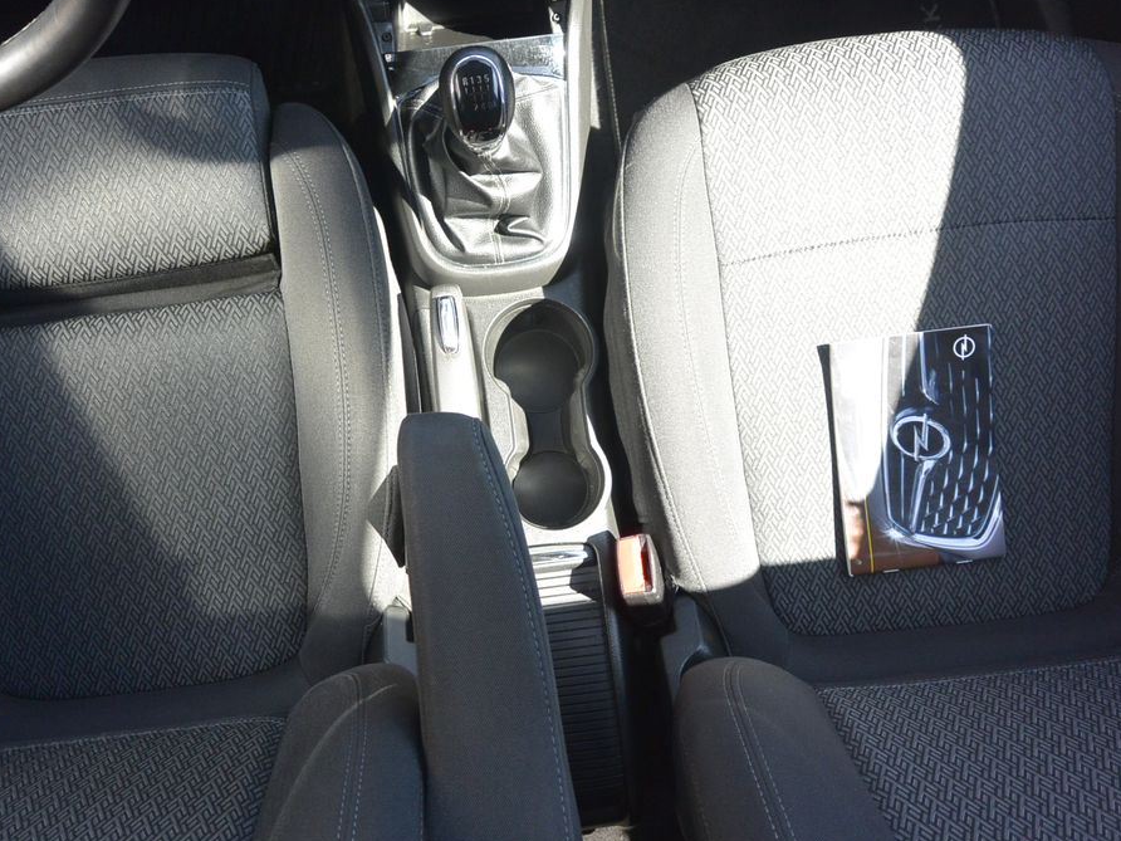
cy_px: 420
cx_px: 513
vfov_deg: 44.2
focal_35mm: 32
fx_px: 1036
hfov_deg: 56.7
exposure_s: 1/160
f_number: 3.5
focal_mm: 11
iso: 200
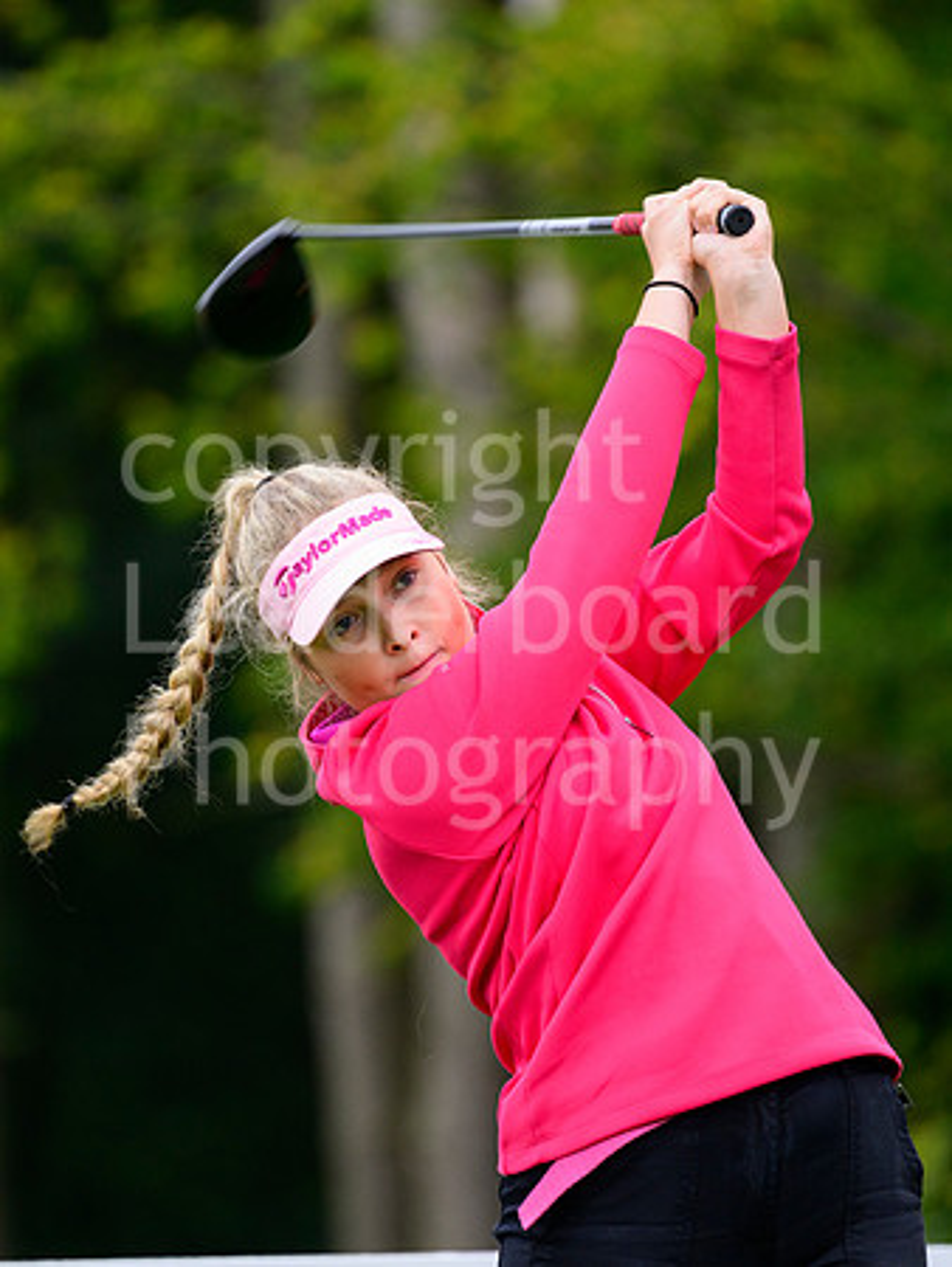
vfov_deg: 3.4
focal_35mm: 577
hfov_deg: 2.6
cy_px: 633
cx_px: 433
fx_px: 21142
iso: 1250
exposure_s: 1/1000
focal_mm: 400
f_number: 5.6
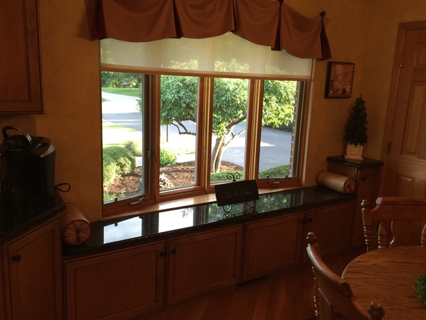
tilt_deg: -12.1
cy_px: 160
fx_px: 357
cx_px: 213
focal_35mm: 29
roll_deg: -3.8
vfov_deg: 48.2
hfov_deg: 61.7
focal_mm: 4.15
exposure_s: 1/30
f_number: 2.2
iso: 40
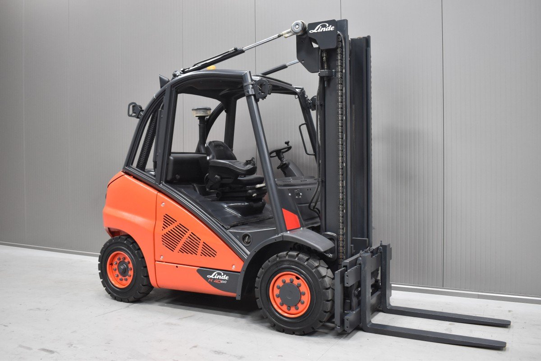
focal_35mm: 33
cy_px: 180
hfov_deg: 57.2
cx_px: 270
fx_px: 496
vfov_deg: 40.0
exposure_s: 1/30
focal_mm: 22
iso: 1250
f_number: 5
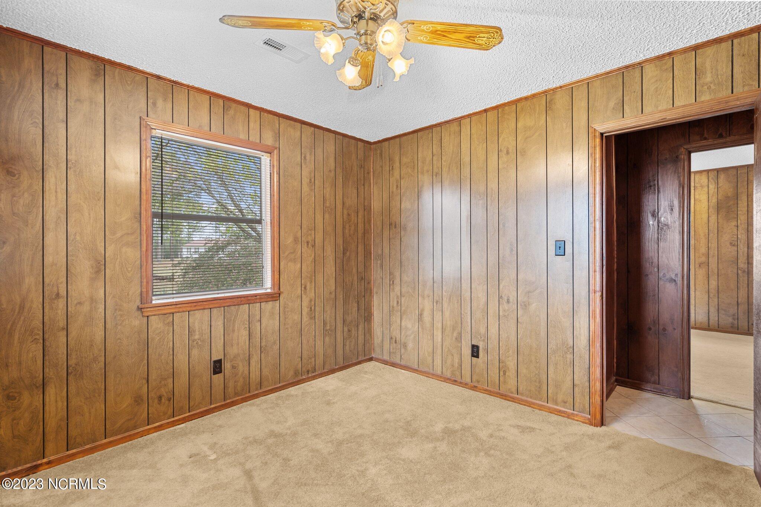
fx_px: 338
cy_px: 254
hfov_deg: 96.7
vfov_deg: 73.7
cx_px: 380
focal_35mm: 16
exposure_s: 1/1.25
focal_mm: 16
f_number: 4
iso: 200
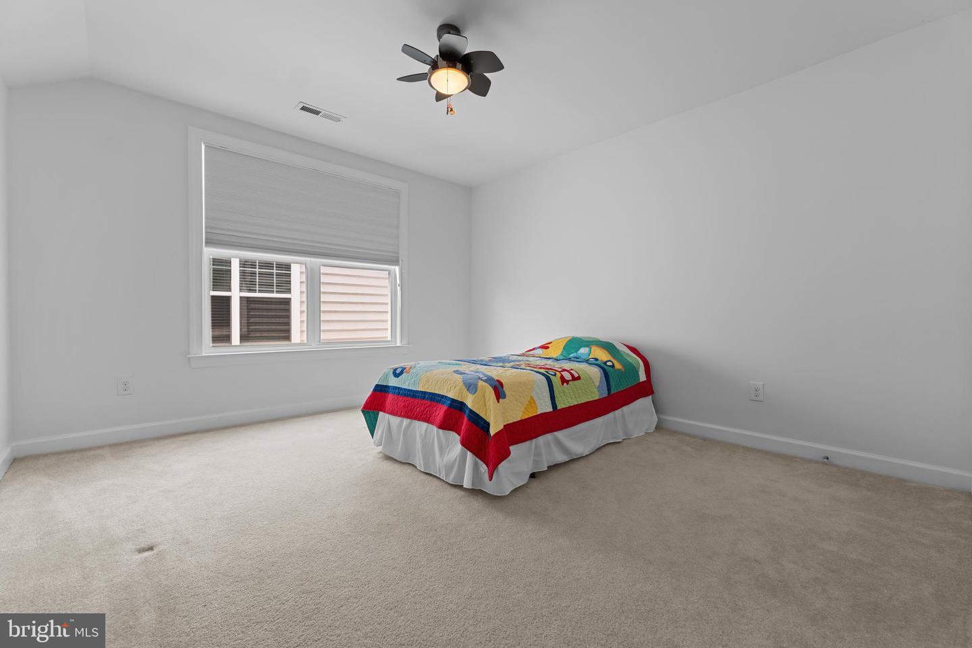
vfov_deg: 77.3
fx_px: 405
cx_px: 486
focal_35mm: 15
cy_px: 324
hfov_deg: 100.4
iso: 200
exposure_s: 1/1.67
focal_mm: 10
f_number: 7.1
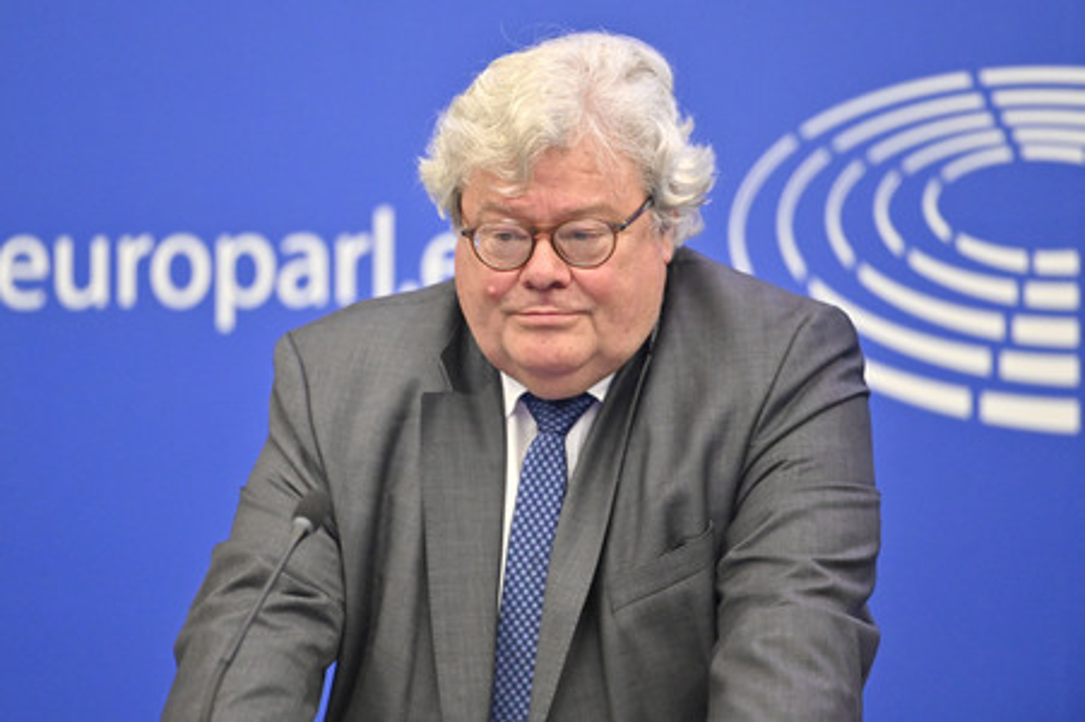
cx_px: 542
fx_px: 6023
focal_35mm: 200
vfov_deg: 6.9
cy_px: 361
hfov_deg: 10.3
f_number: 2.8
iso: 5000
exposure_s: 1/800
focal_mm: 200
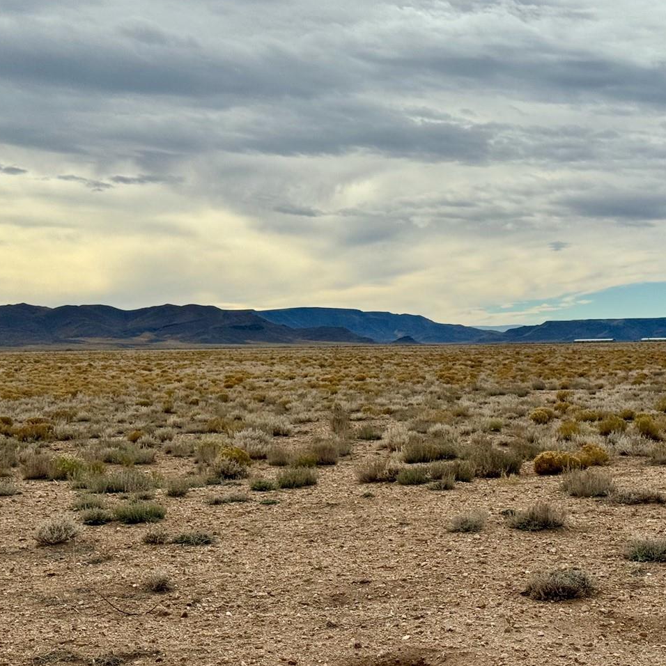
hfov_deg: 24.3
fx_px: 1545
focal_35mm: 71
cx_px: 391
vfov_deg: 24.3
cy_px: 334
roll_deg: +0.7
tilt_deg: -0.1
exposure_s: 1/9009
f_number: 1.78
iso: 64
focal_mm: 6.76
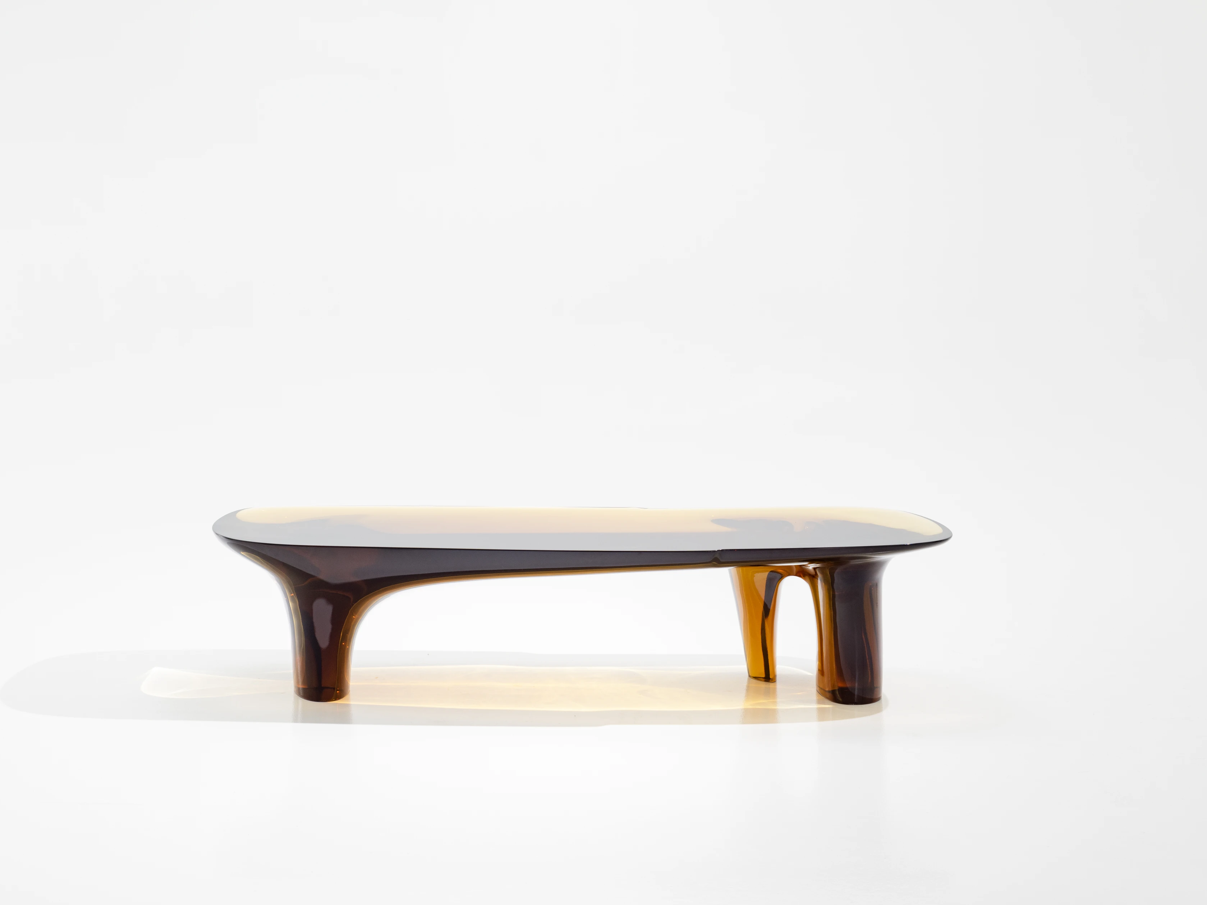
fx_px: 1918
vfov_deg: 26.6
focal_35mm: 55
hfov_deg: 34.9
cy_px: 449
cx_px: 552
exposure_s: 1/250
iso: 200
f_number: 8
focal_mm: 50
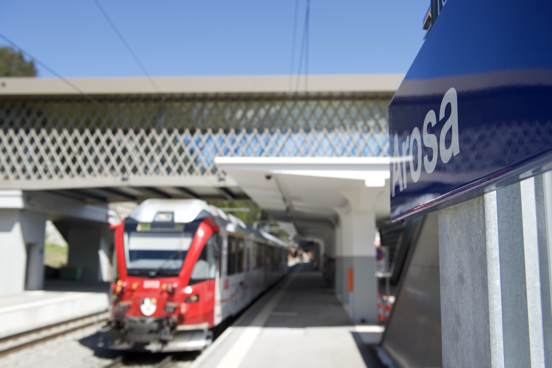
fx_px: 490
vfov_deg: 41.1
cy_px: 184
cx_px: 276
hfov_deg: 58.7
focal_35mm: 32
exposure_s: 1/250
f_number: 6.3
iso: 100
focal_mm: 32
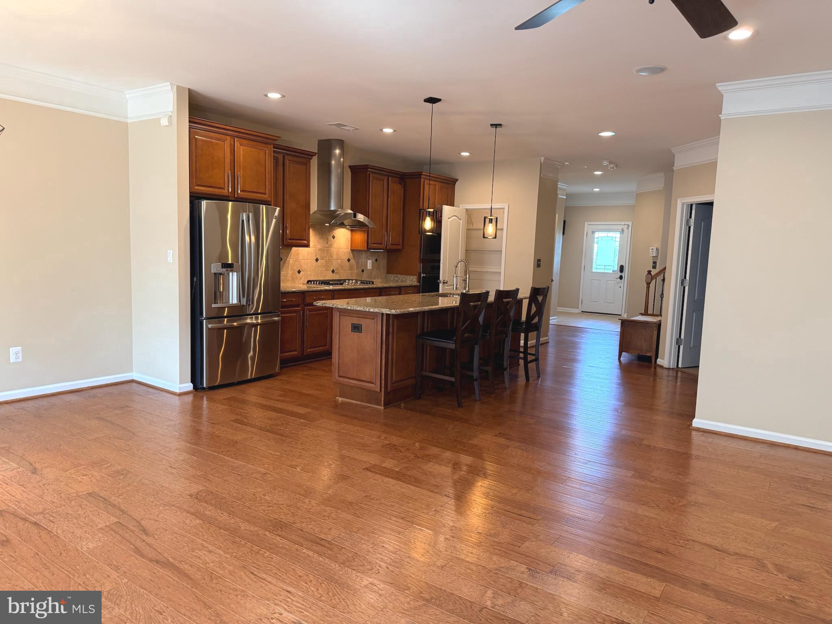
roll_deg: -1.7
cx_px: 416
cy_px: 312
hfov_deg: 71.6
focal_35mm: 24
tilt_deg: -5.6
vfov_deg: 56.8
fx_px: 577
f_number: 1.78
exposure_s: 1/120
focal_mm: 6.76
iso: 320
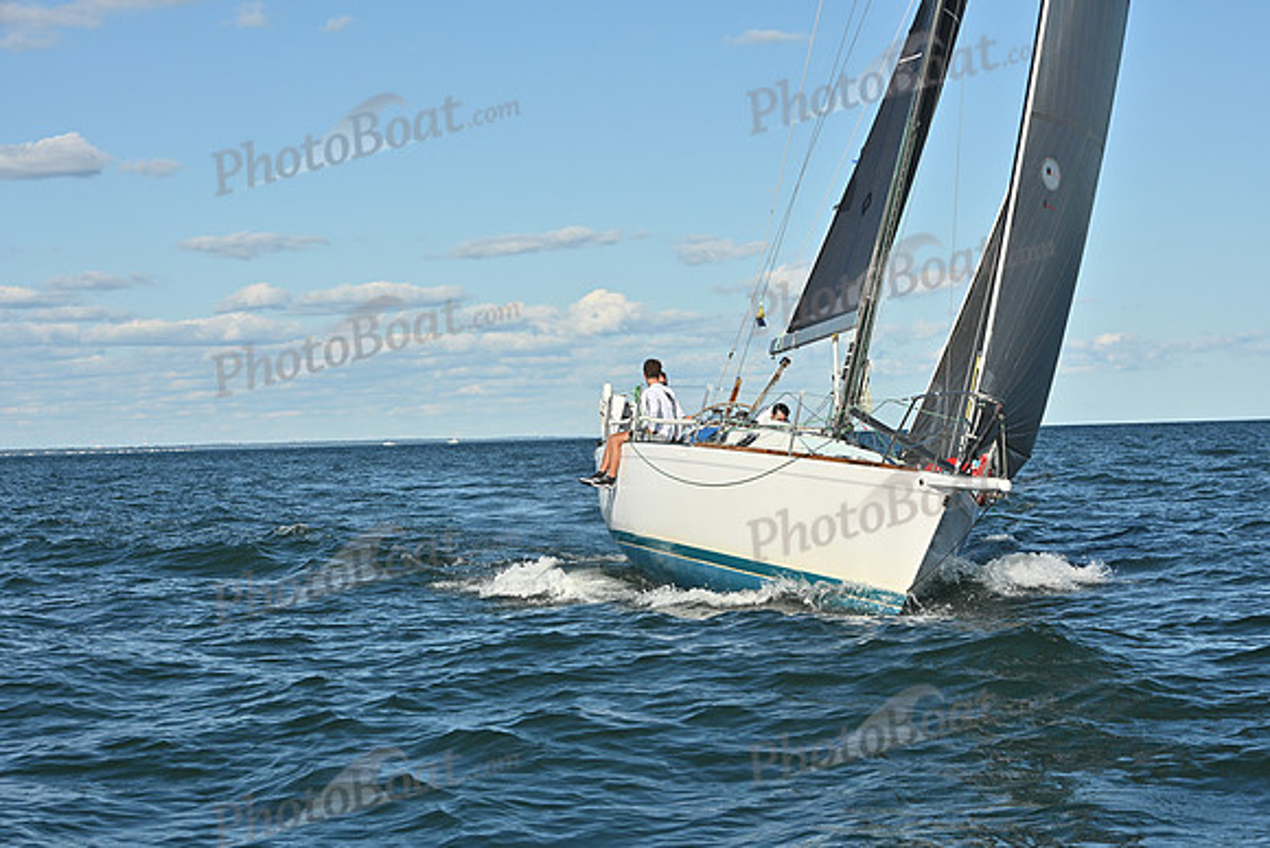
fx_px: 2893
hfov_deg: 24.8
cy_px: 424
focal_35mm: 82
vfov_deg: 16.7
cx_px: 635
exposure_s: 1/1250
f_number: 9
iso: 320
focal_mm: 82
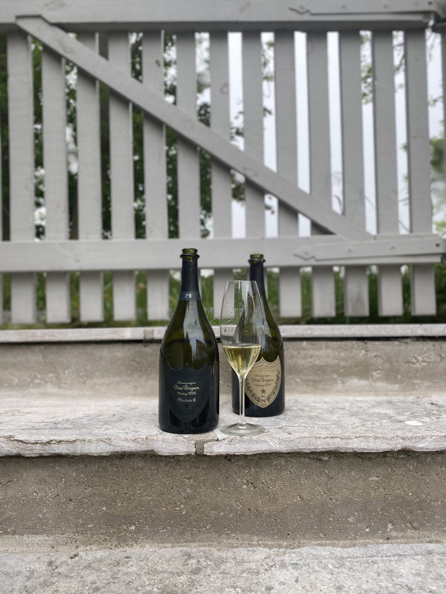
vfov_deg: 67.3
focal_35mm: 26
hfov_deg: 53.1
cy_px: 297
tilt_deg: +2.5
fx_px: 447
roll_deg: -0.2
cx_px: 223
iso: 40
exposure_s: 1/121
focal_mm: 4.25
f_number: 1.8
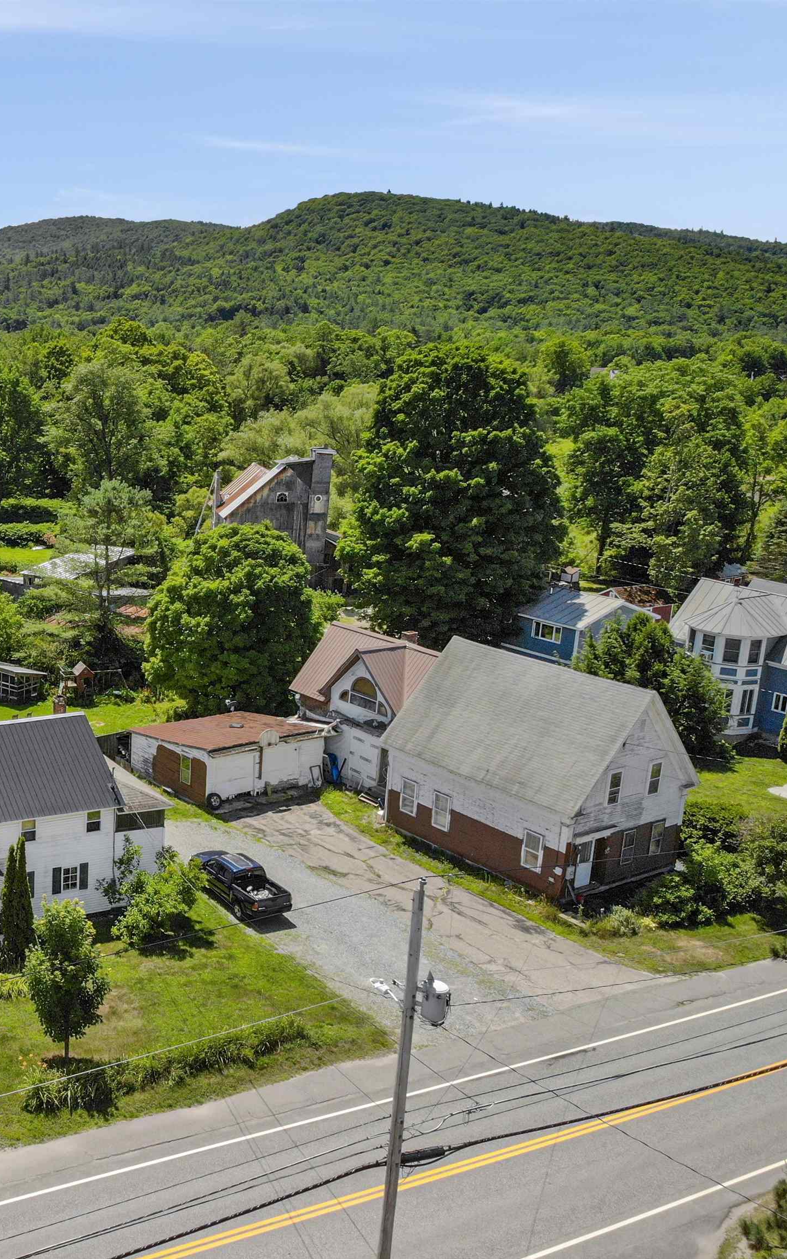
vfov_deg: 56.7
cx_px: -6
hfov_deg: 33.9
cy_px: 630
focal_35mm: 34
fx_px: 1167
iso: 100
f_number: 2.8
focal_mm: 4.5
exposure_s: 1/55
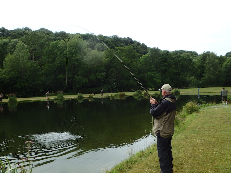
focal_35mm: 31
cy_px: 86
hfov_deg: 58.4
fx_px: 207
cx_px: 116
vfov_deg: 45.4
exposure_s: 1/250
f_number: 4.7
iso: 125
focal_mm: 5.6
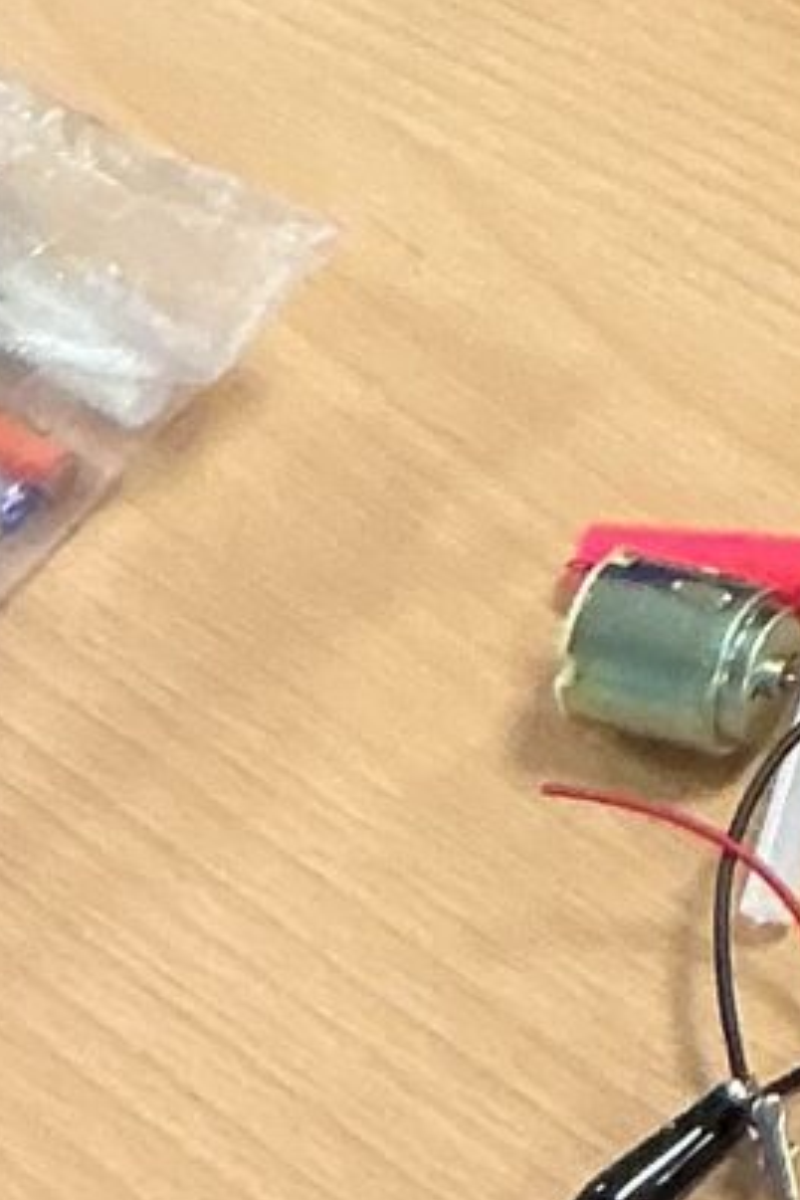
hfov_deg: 6.5
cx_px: 2510
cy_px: -1081
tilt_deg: -45.2
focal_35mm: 192
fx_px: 6399
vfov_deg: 10.0
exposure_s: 1/60
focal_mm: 3
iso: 125
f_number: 1.8
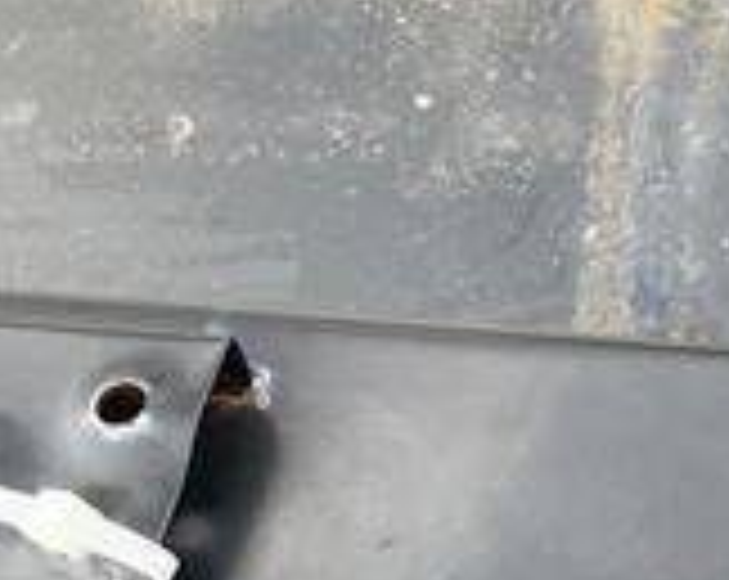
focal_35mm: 70
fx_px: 1508
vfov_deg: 21.6
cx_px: 896
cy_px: 436
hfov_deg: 24.4
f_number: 1.8
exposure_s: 1/172
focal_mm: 3
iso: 25
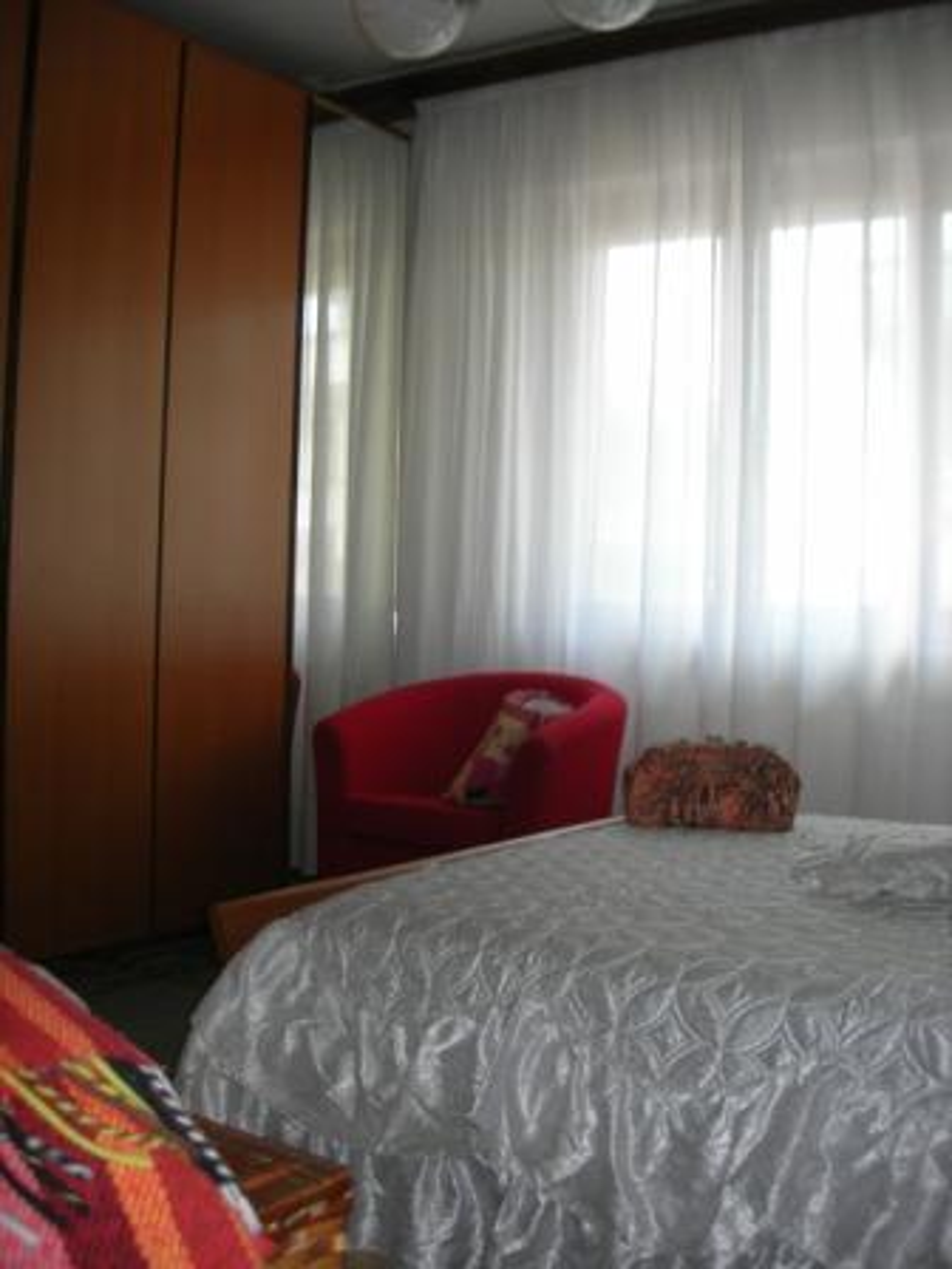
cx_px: 476
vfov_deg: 49.0
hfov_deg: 37.7
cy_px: 634
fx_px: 1393
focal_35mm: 38
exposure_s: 1/30
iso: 64
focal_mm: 7.8
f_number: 2.8
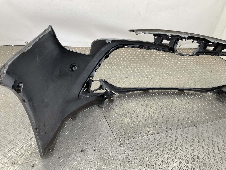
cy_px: 85
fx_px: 189
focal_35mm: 29
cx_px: 113
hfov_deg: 61.7
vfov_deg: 48.2
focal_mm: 3
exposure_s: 1/100
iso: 20
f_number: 1.8
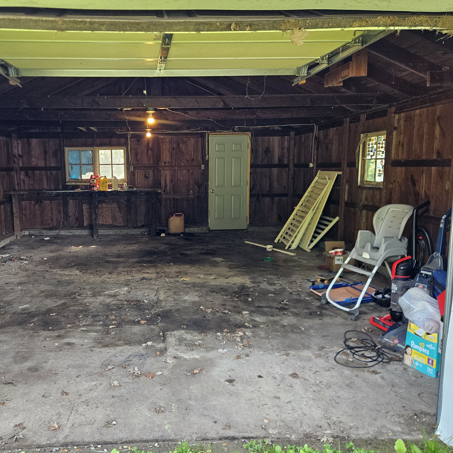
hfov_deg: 56.4
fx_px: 415
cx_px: 163
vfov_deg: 57.3
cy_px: 224
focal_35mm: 28
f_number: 1.8
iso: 160
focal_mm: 5.4
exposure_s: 1/207
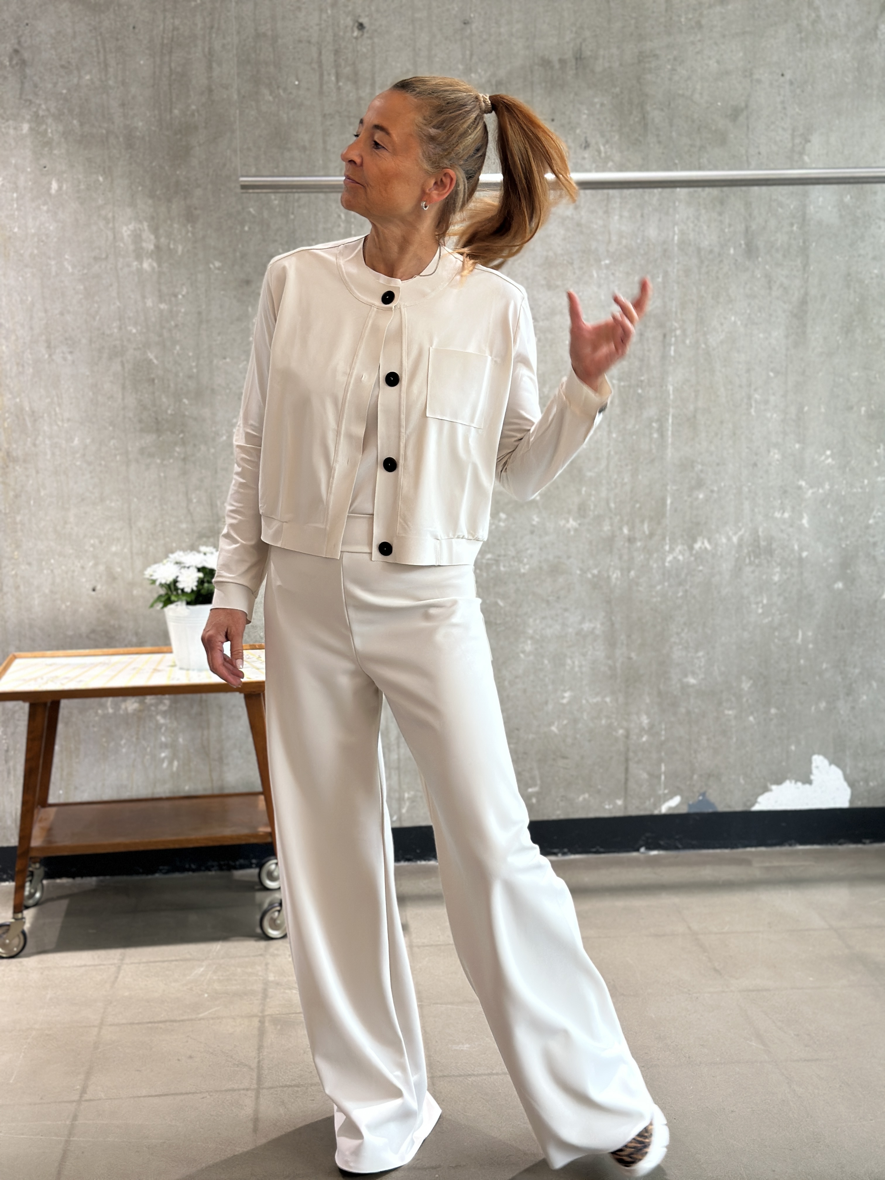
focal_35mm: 48
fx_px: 1636
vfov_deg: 39.7
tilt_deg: -8.7
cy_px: 590
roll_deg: -0.2
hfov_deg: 30.3
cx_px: 442
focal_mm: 6.86
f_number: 1.78
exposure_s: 1/121
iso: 125
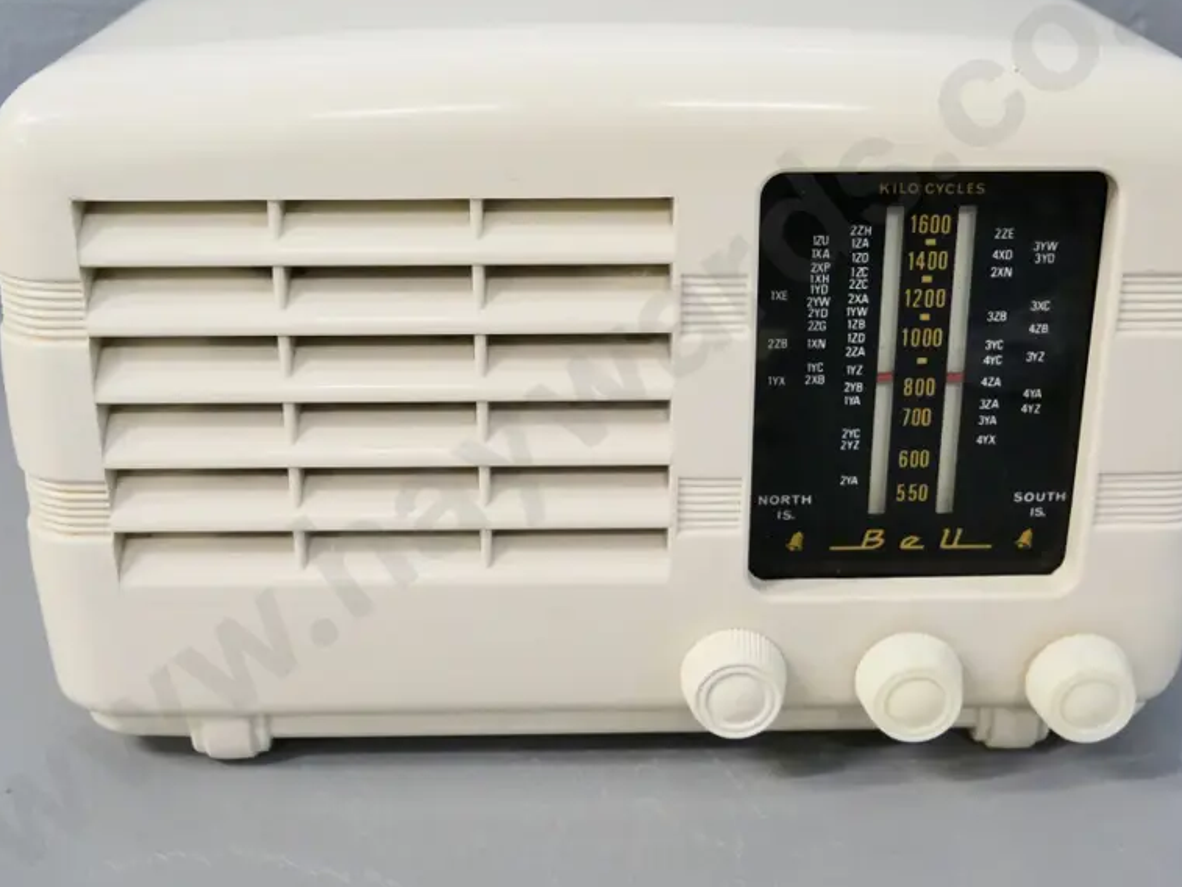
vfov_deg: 31.5
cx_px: 623
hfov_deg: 41.2
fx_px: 1571
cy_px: 370
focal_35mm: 46
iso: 3200
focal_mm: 17
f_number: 3.8
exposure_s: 1/160
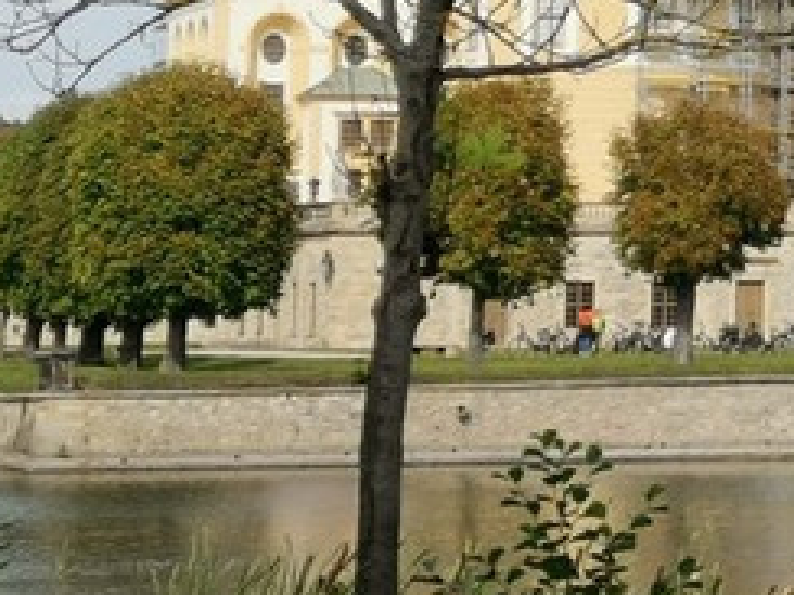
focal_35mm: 223
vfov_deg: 6.5
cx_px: 1534
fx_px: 5115
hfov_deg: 8.5
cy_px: -481
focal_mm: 5.58
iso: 50
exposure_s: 1/2591
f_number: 1.8
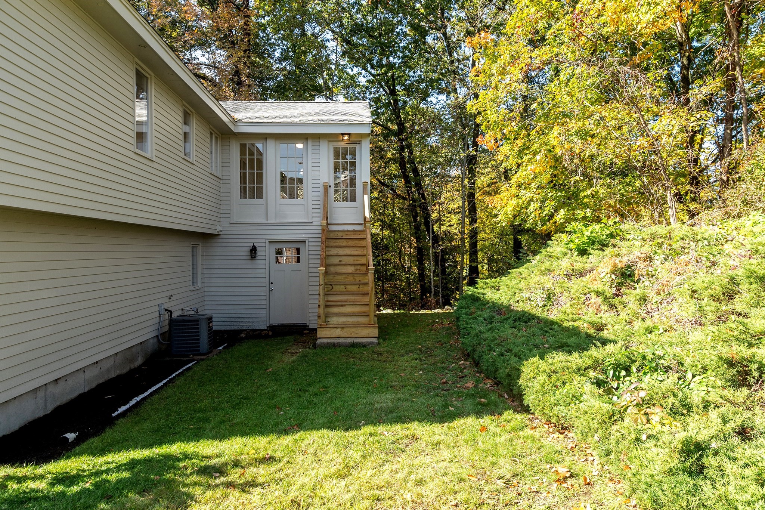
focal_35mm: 25
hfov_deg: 71.5
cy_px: 255
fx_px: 531
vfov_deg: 51.3
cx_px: 382
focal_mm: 17
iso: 250
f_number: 8
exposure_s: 1/125
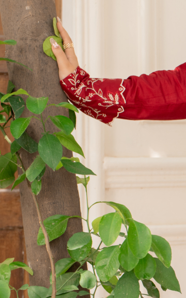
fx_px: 1655
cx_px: 280
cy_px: 165
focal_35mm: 204
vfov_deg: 10.3
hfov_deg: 6.4
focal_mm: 45
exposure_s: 1/200
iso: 100
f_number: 2.8
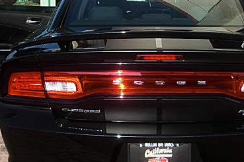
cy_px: 63
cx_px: 155
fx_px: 441
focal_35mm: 65
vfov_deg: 20.9
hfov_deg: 30.8
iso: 50
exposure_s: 1/500
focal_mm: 6.3
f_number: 2.8
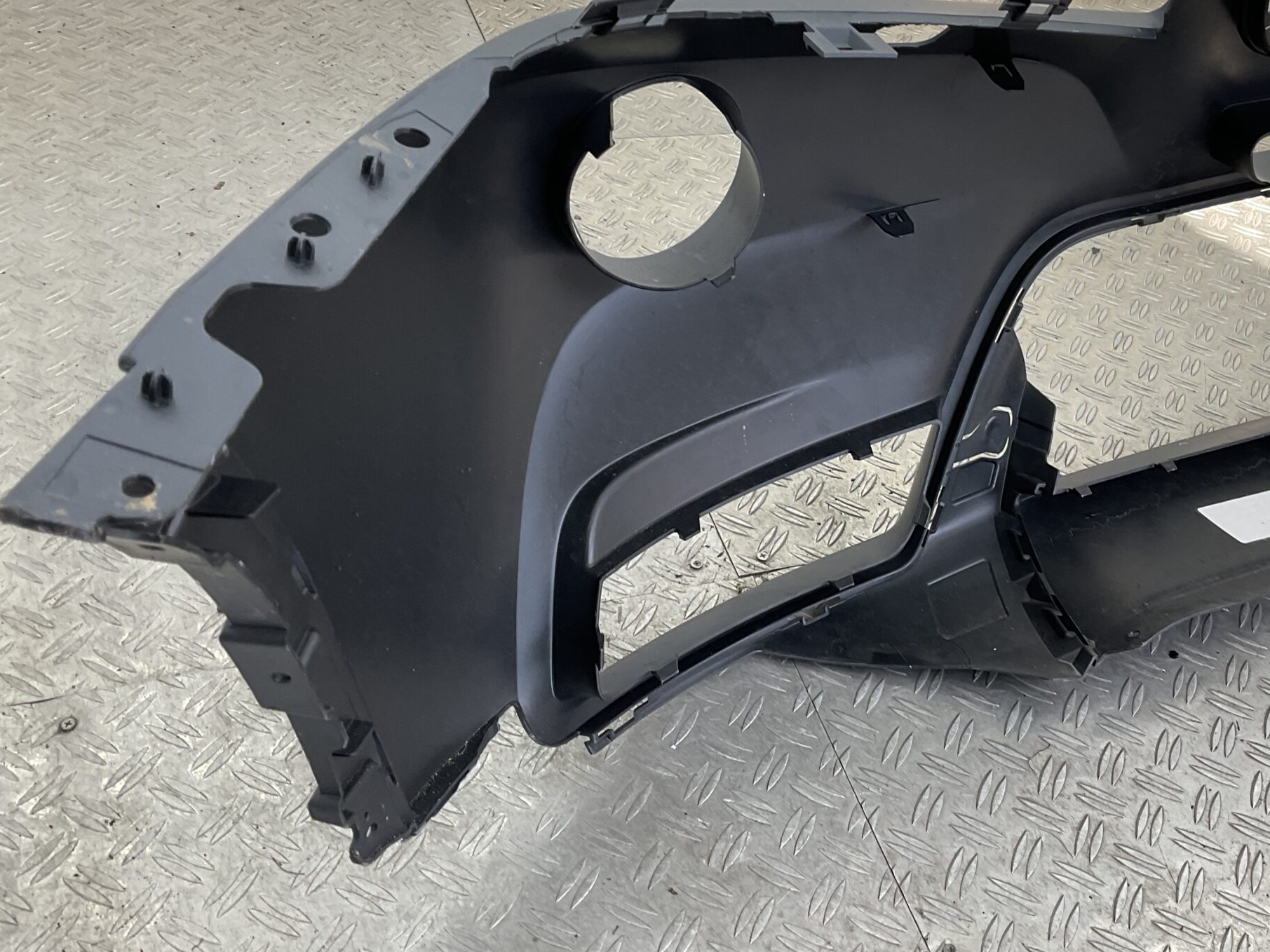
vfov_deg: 34.8
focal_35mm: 41
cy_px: 329
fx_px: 1504
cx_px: 817
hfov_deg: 45.3
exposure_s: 1/120
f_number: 1.8
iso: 25
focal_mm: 3
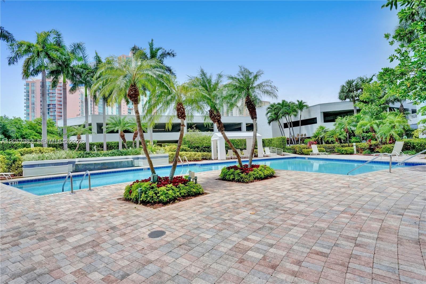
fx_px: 189
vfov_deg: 73.7
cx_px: 213
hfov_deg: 96.7
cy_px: 142
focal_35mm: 16
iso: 1250
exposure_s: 1/640
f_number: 18
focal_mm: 16
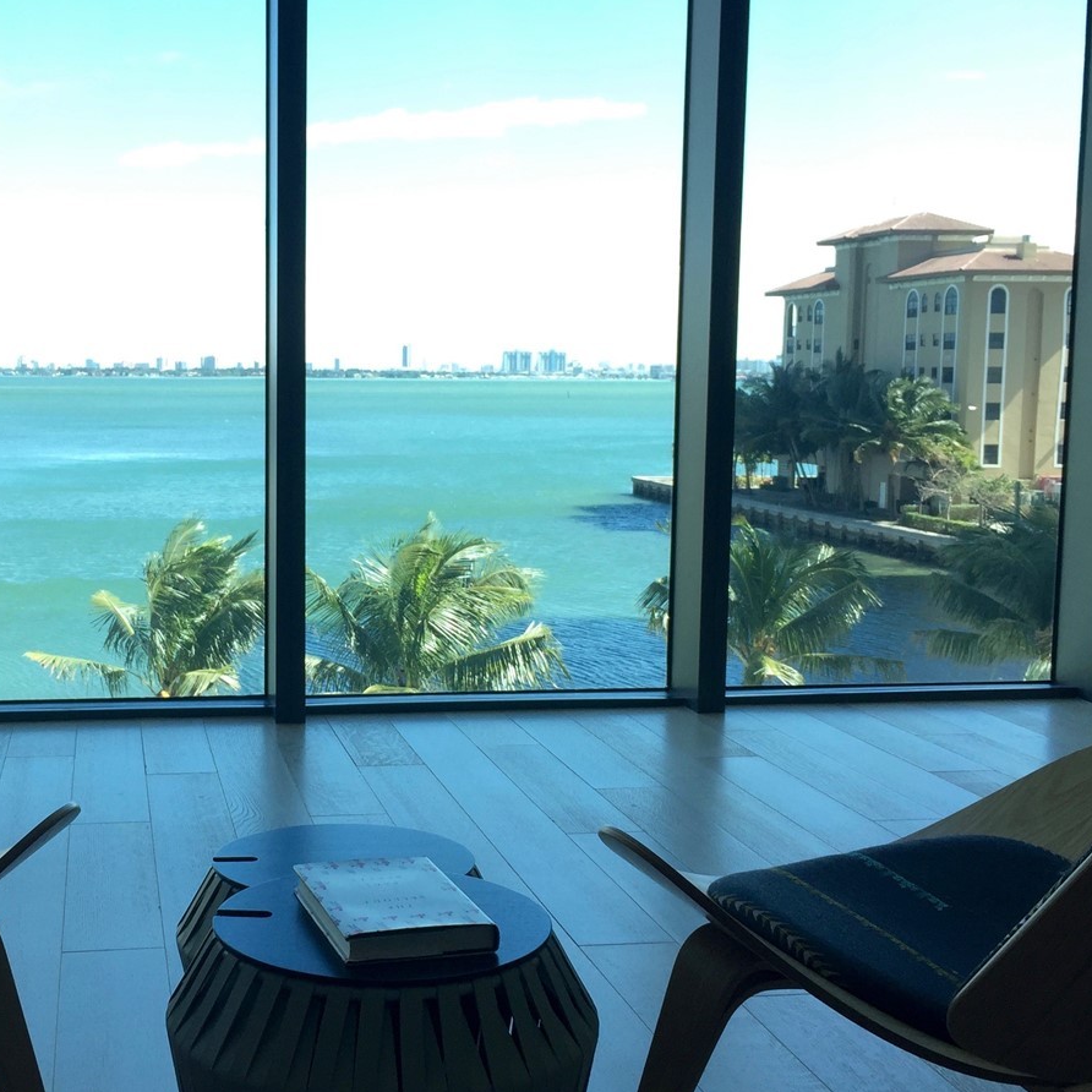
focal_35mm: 46
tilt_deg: -6.5
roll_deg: +0.9
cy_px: 568
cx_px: 339
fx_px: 1642
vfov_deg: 36.8
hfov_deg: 36.3
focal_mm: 4.15
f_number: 2.2
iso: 32
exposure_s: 1/370
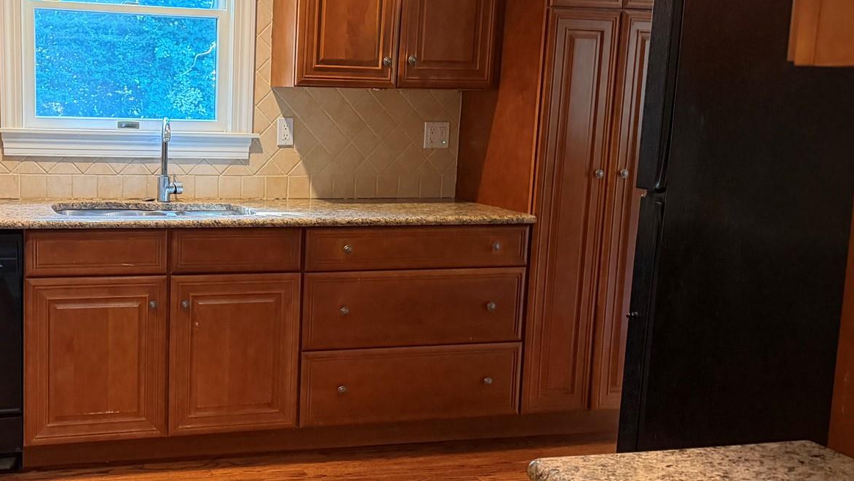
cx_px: 244
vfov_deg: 26.0
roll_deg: -2.3
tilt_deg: -8.4
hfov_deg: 43.5
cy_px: 257
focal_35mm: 46
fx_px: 1042
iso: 800
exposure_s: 1/60
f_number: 1.78
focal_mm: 6.76
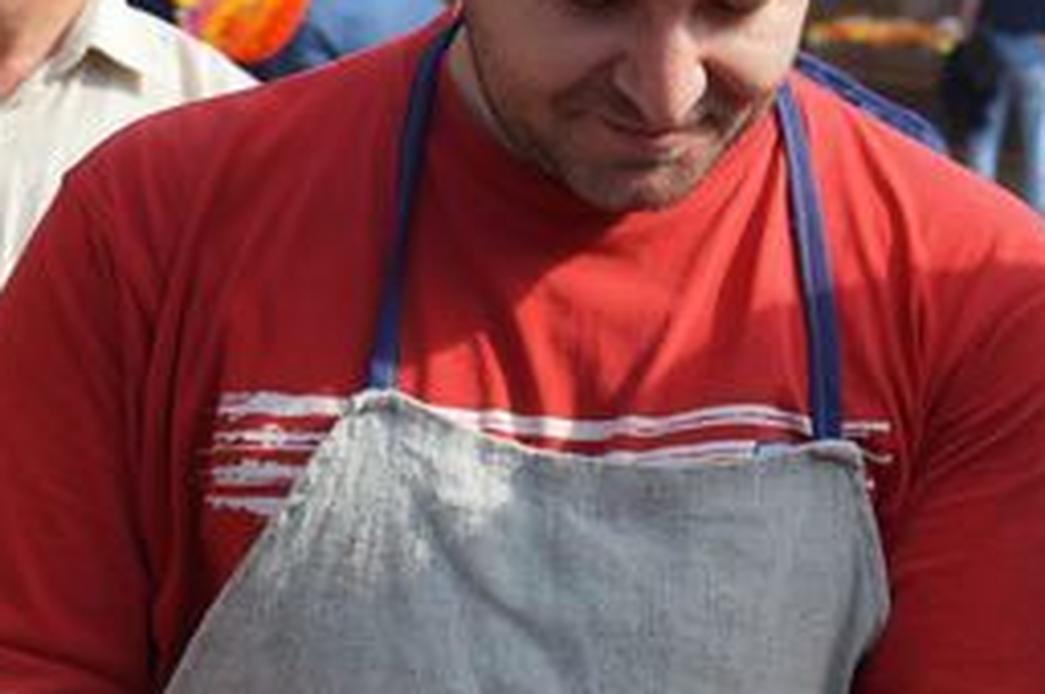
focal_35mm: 143
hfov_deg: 14.0
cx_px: 1118
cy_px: 312
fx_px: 4156
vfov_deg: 9.5
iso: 100
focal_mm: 35
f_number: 4.5
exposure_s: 1/400
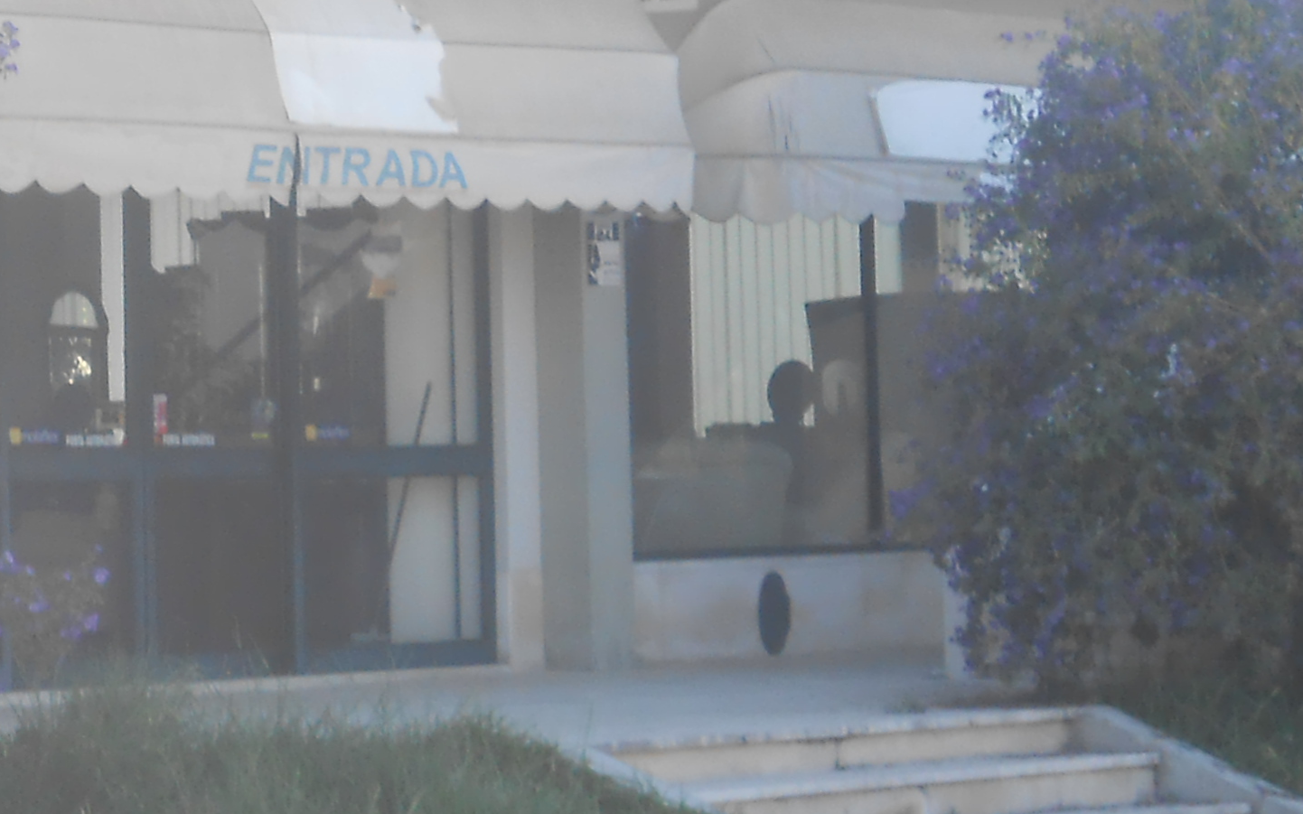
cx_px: -143
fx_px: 5894
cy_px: -136
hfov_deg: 12.4
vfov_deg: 7.8
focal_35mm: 166
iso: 80
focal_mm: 8.8
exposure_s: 1/80
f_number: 4.8
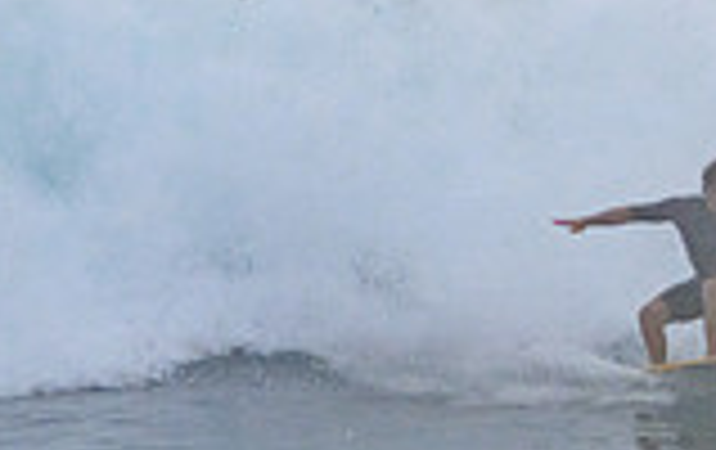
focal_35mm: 1935
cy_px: 187
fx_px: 37825
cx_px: 1328
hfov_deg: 1.1
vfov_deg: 0.7
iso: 500
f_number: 5.6
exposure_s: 1/1250
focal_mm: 380
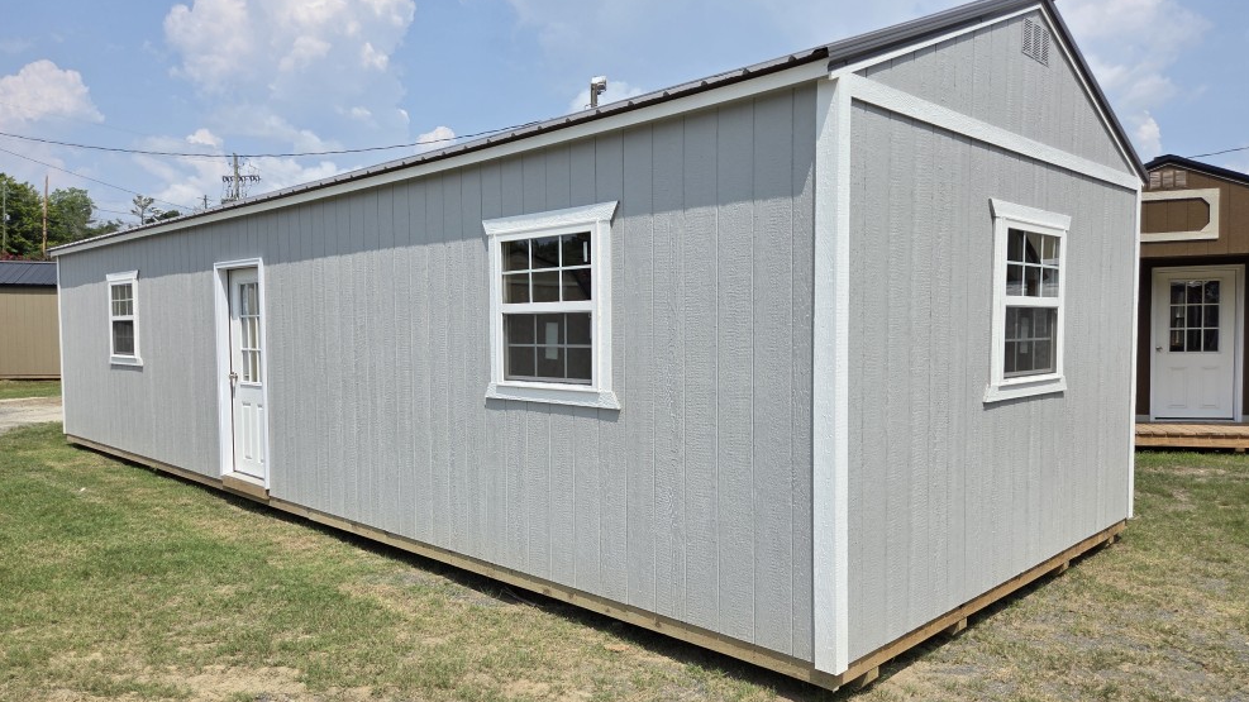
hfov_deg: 71.9
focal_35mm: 26
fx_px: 861
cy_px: 367
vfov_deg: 44.4
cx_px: 638
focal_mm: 5.4
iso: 80
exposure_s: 1/7599
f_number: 1.8
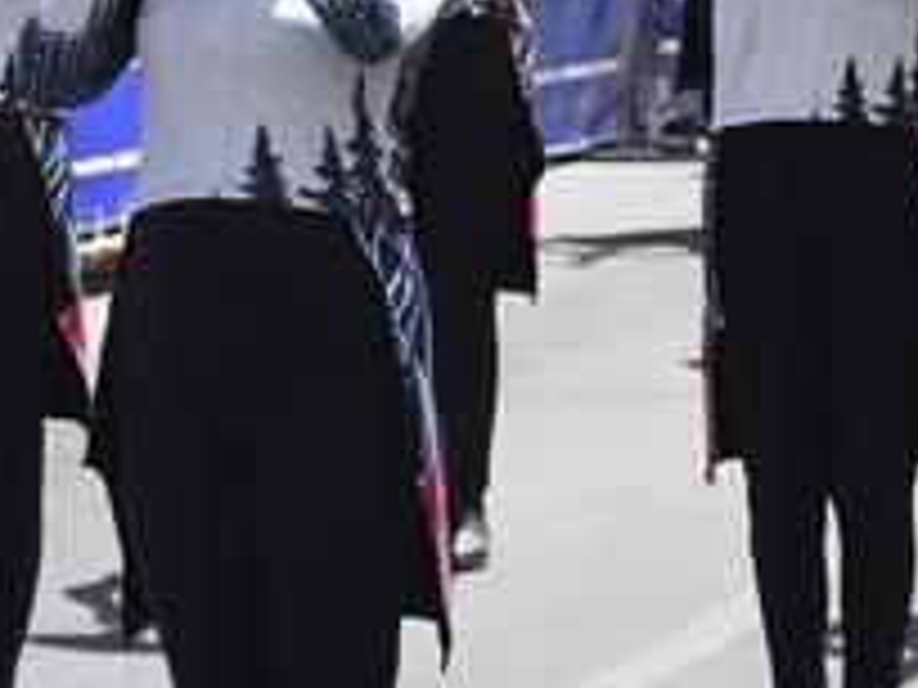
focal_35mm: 198
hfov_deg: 10.0
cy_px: -58
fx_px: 5251
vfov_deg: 7.5
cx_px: 446
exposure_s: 1/3200
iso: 800
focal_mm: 56
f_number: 4.8
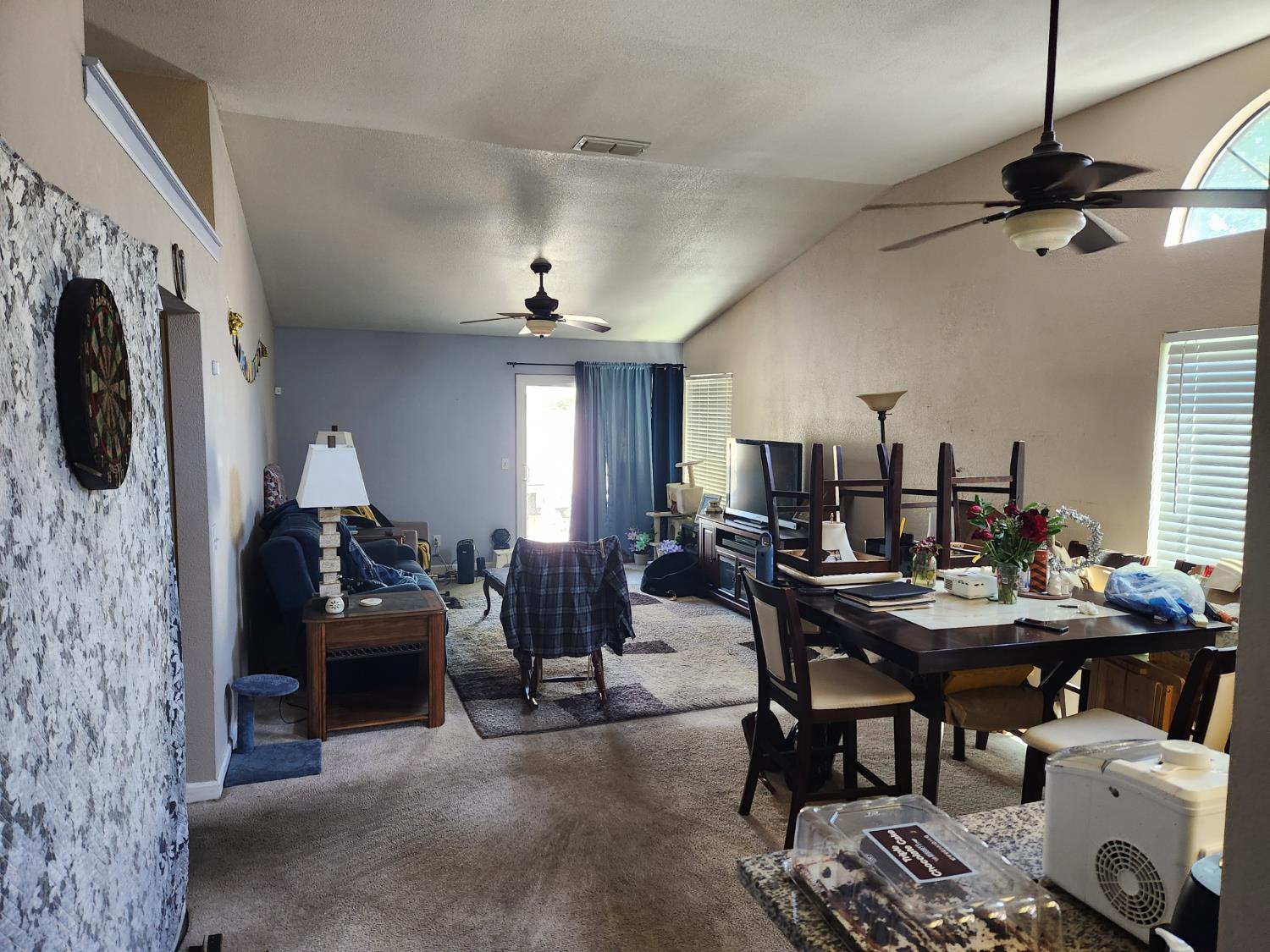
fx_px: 844
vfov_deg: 58.9
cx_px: 635
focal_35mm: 23
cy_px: 476
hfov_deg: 73.9
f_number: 1.8
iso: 400
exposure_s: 1/120
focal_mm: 5.4
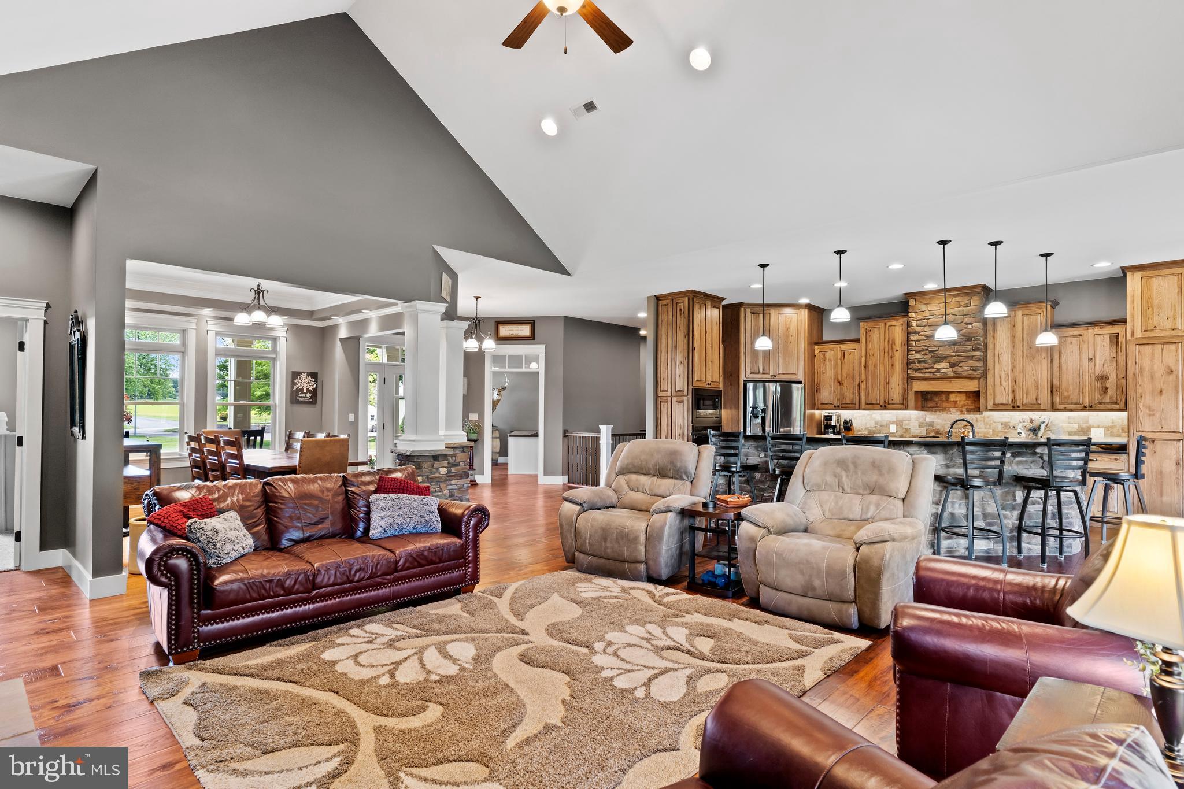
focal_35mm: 18
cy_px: 394
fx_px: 592
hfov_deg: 90.0
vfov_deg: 67.4
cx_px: 592
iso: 500
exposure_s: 1/5
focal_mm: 18
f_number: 8
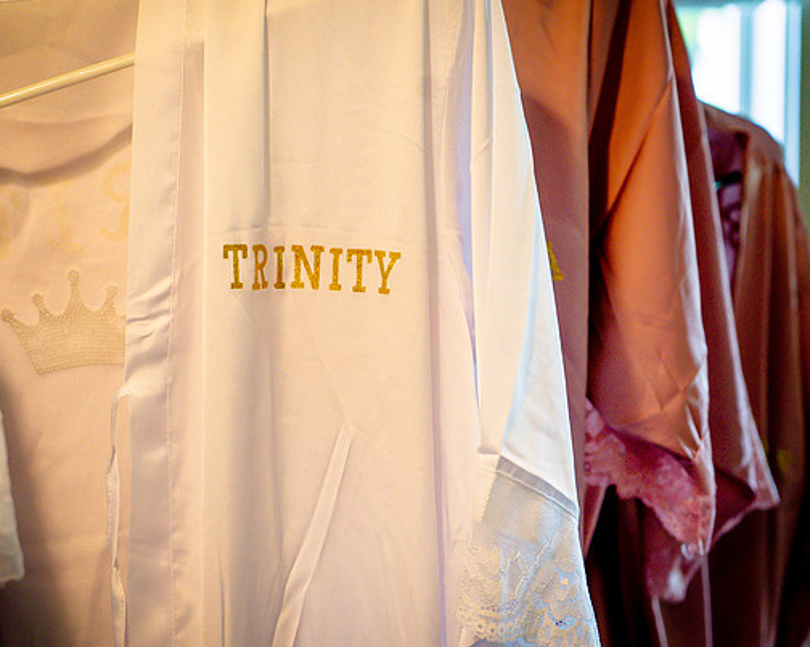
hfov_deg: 23.0
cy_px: 313
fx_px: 1989
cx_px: 384
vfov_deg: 18.5
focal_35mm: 83
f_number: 4
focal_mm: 66
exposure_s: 1/160
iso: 1600
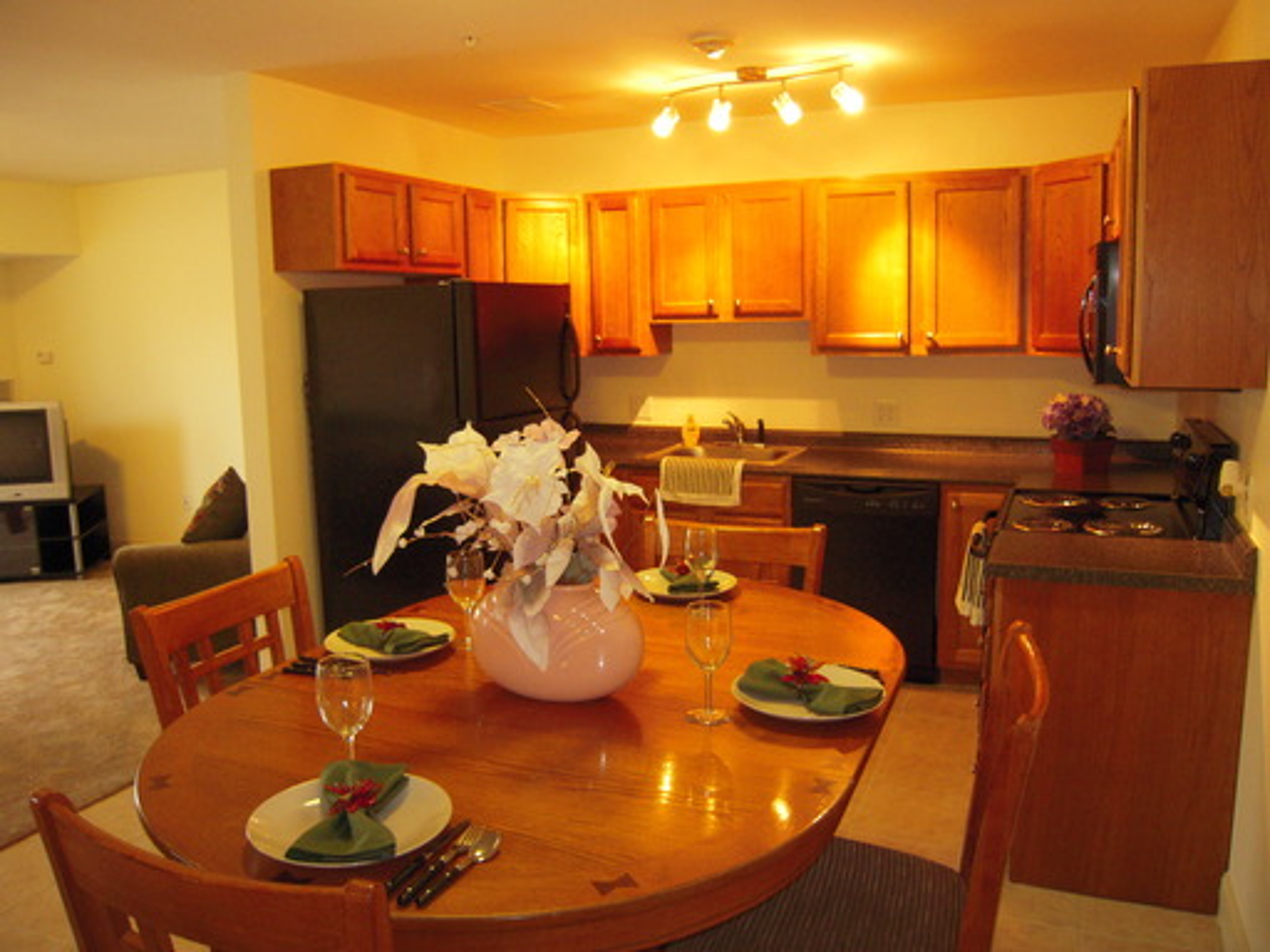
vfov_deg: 49.7
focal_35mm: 28
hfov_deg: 63.4
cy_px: 476
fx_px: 1027
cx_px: 635
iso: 400
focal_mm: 5
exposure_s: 1/25
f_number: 2.7
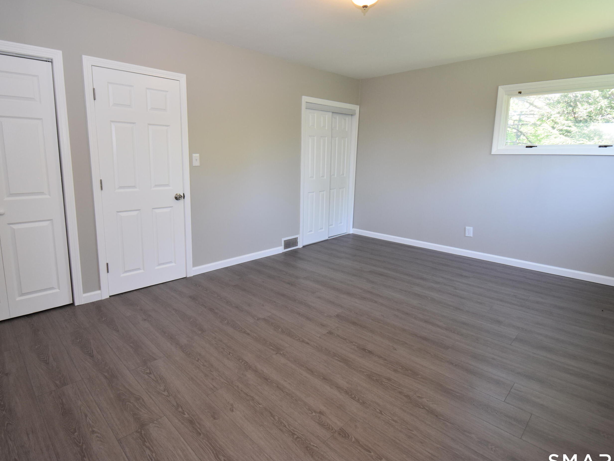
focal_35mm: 18
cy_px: 219
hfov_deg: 87.5
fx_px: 319
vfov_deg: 71.6
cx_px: 279
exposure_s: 1/60
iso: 500
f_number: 4.5
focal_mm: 10
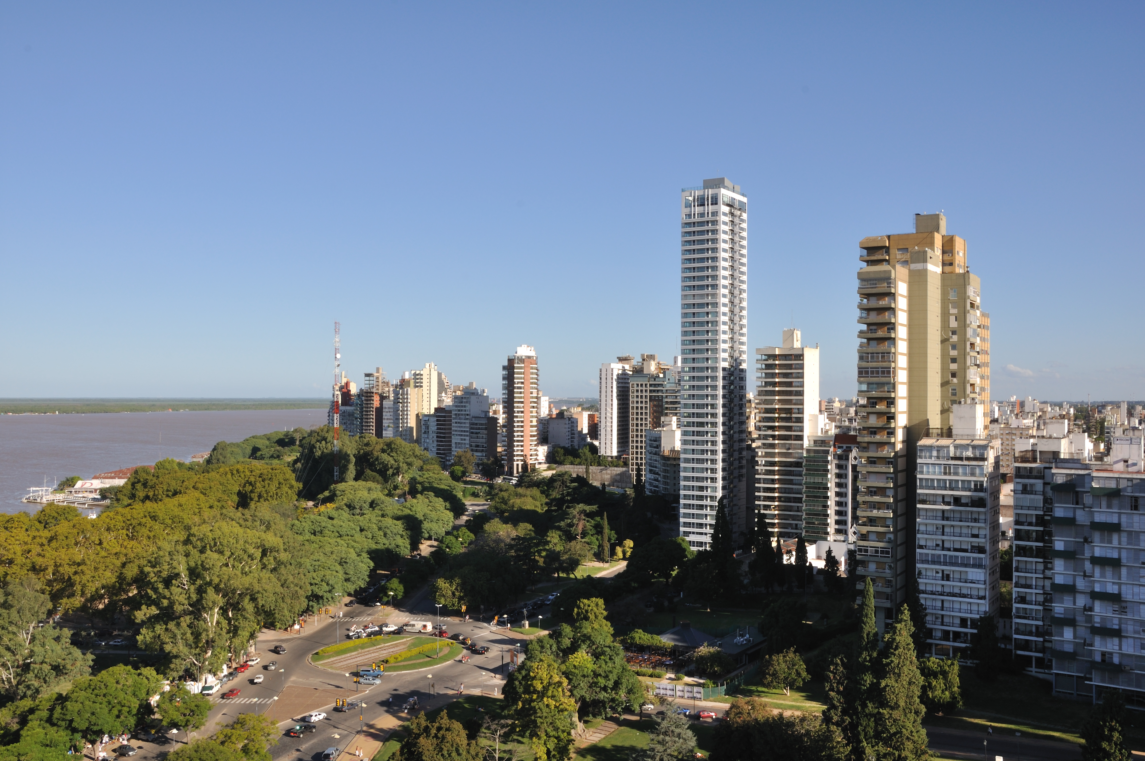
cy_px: 380
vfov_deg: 39.9
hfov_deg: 57.3
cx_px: 572
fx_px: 1048
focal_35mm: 33
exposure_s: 1/60
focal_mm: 22
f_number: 16
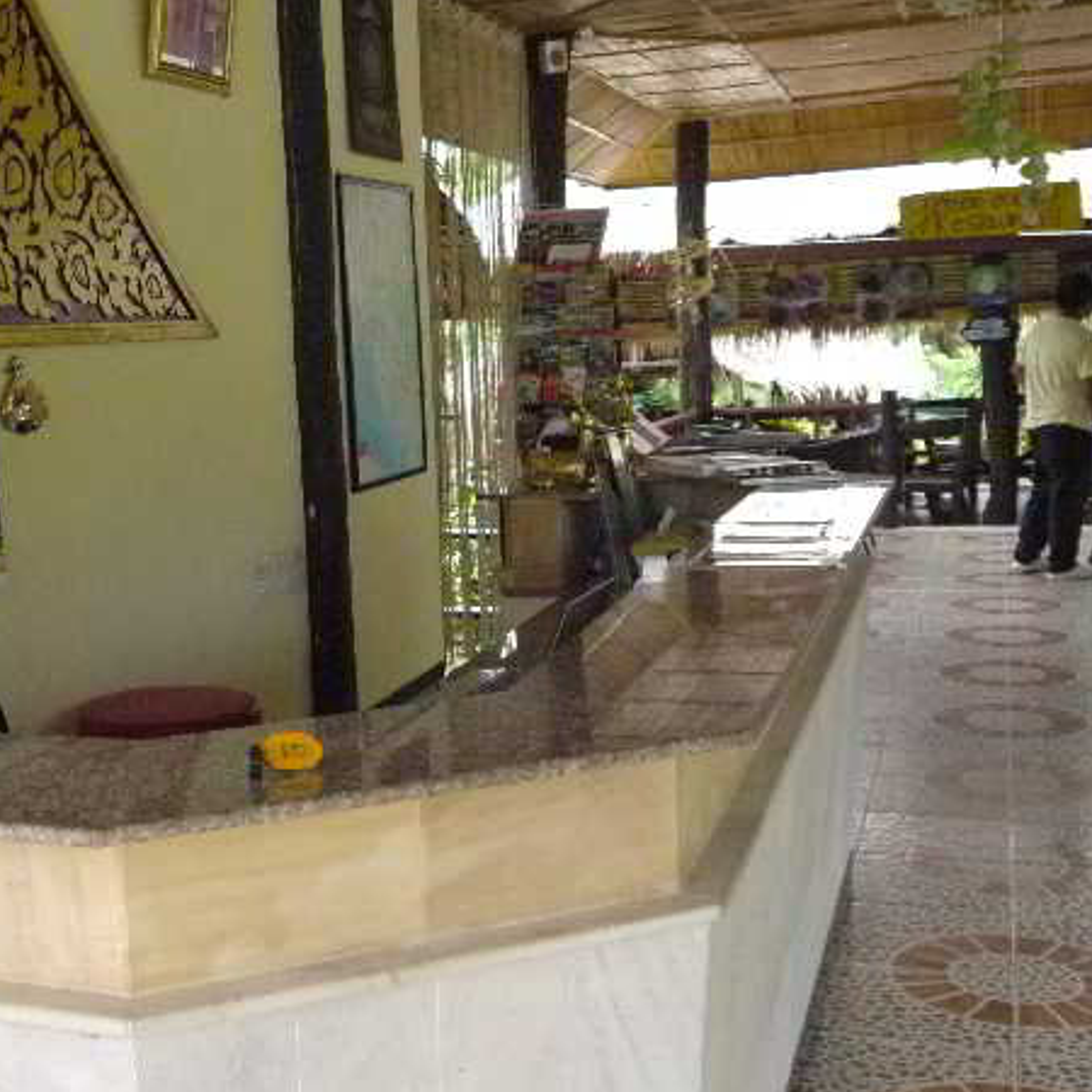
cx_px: 284
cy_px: 527
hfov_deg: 37.5
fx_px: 1570
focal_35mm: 44
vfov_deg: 38.3
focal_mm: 14
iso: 1600
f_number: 4
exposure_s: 1/1300
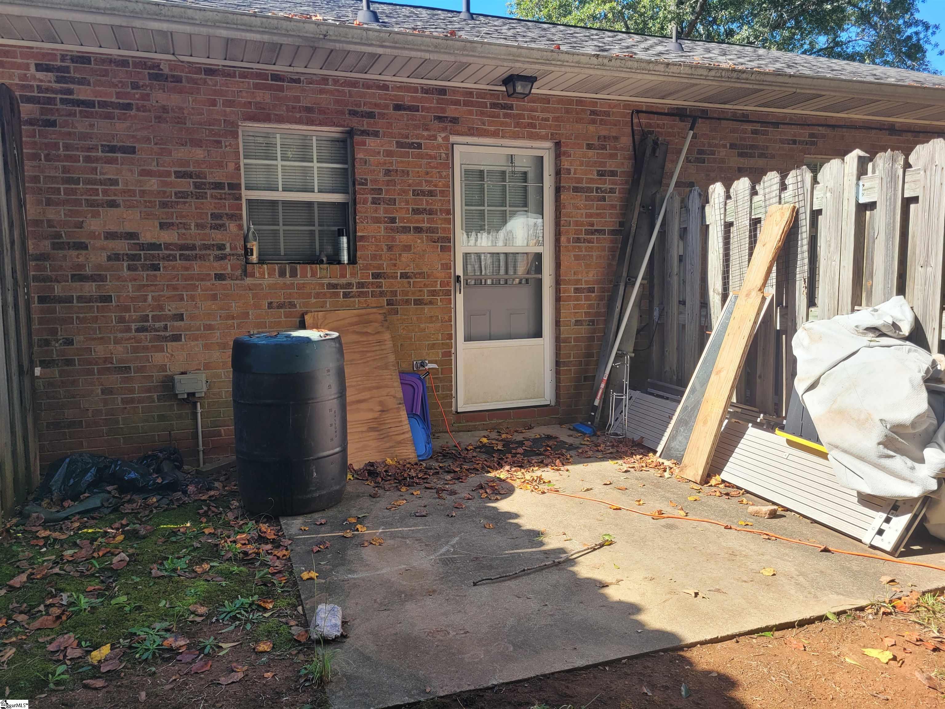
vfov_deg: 53.1
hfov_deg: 67.3
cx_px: 472
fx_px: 710
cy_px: 354
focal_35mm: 26
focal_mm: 5.4
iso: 40
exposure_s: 1/588
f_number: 1.8
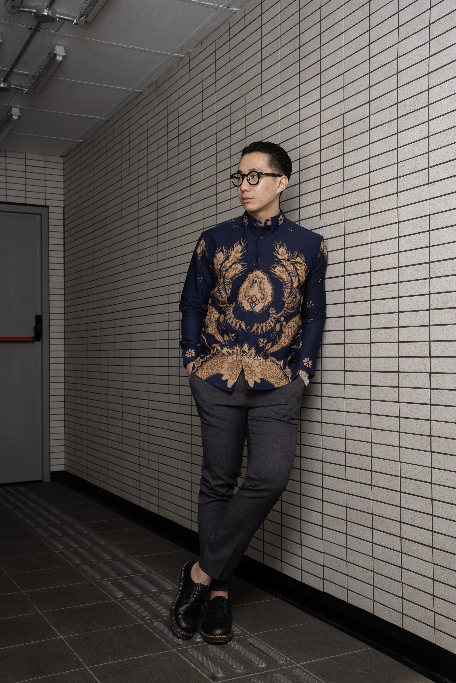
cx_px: 228
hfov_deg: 33.1
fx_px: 768
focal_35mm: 40
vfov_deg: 48.0
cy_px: 342
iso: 200
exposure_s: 1/125
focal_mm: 40.4
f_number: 8
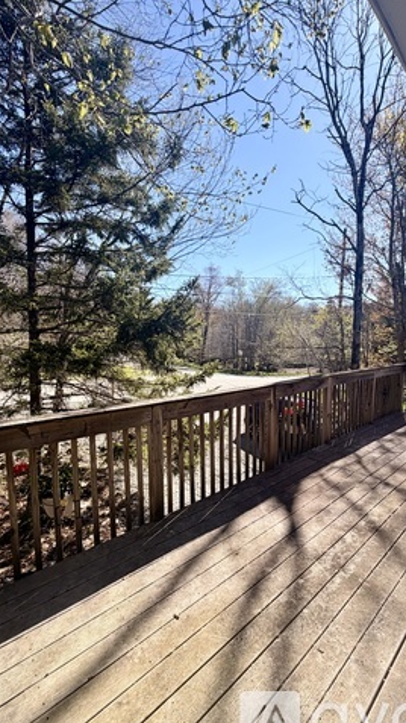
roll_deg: -0.3
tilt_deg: -6.3
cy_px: 373
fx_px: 306
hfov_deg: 67.0
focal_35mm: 16
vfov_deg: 99.4
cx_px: 201
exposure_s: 1/770
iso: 40
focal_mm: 2.22
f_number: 2.2
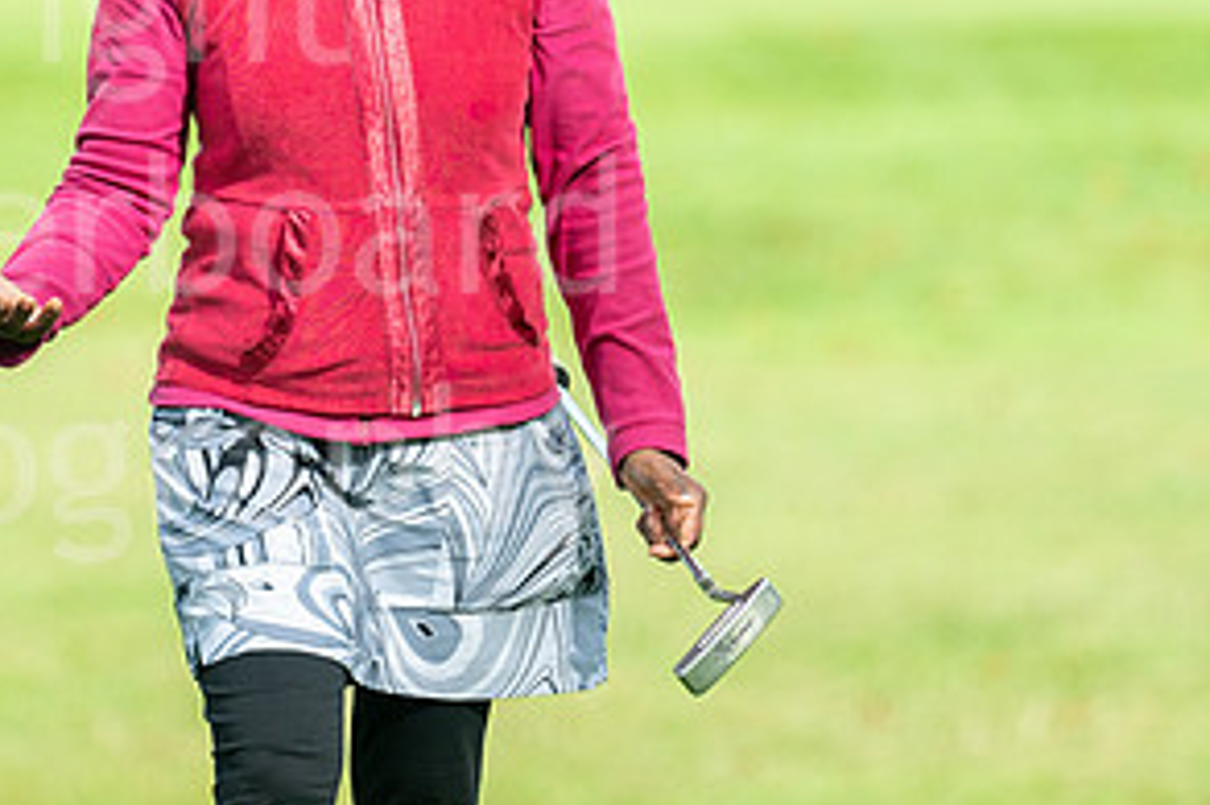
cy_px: 191
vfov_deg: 1.4
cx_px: 237
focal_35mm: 1006
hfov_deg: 2.1
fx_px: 33792
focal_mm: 300
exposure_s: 1/1250
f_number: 4
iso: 250
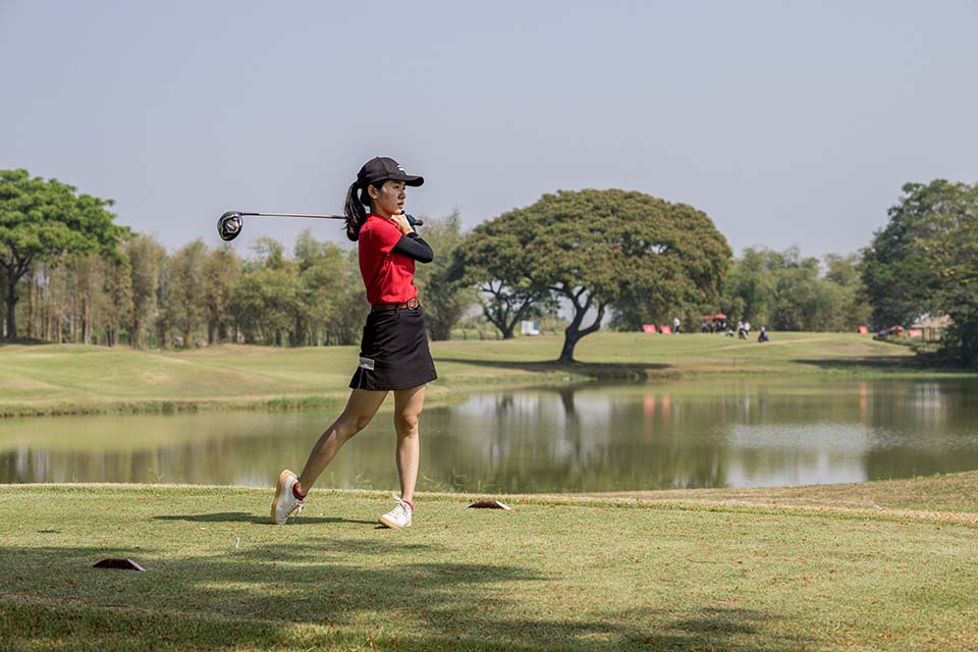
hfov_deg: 24.2
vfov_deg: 16.3
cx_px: 489
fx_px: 2282
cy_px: 326
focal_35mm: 84
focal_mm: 84
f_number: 5.6
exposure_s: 1/3200
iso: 640
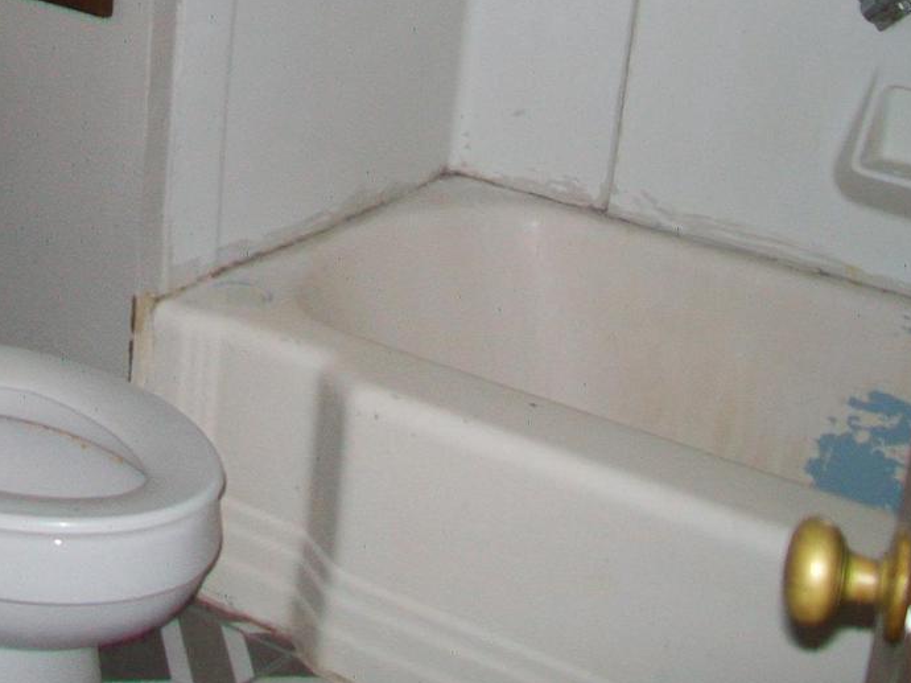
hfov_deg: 26.3
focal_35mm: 71
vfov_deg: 20.2
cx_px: 59
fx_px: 1868
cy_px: 50
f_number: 2.7
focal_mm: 6.1
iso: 64
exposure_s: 1/60
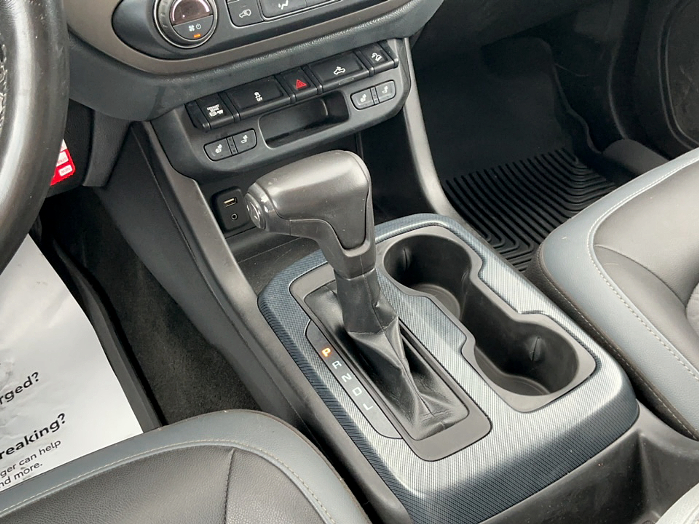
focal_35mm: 30
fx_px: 606
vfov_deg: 46.8
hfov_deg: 60.0
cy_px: 262
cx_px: 350
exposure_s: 1/60
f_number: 1.8
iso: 64
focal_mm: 3
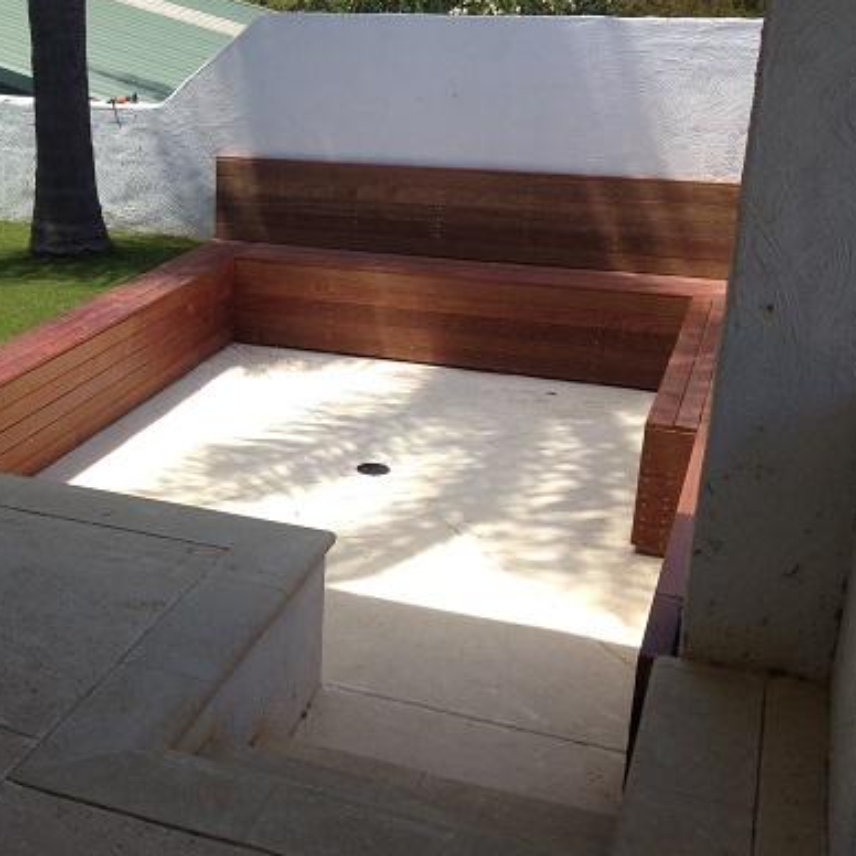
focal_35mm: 51
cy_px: 379
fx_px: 1427
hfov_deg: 32.4
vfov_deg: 33.4
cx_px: 163
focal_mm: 4.28
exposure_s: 1/935
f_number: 2.4
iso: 50
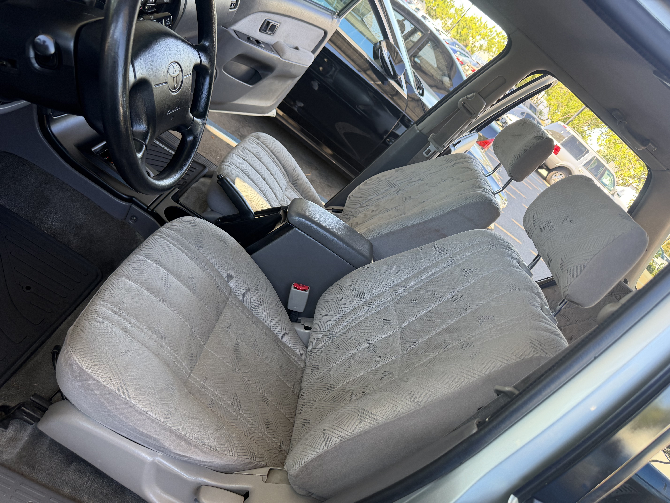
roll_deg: -44.1
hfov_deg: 71.6
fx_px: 465
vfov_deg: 56.8
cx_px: 335
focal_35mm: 24
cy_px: 252
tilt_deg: -25.7
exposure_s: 1/126
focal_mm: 6.76
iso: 100
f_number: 1.78
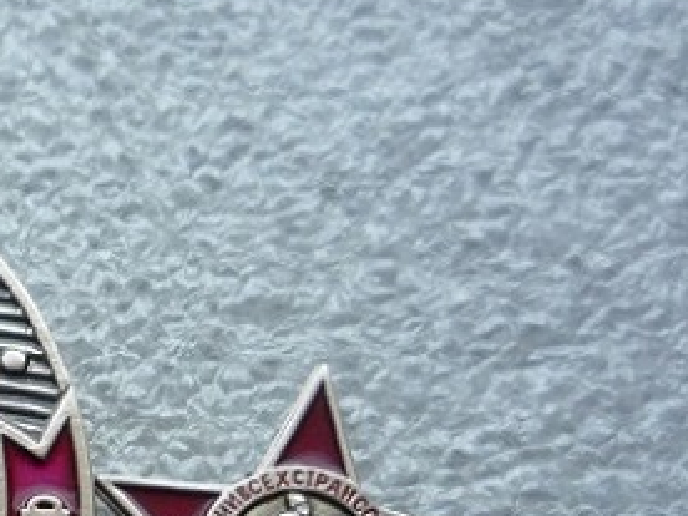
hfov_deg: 23.6
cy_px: 600
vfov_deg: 18.1
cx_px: -54
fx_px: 1550
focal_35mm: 78
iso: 100
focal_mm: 5.2
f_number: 3.3
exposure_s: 1/100
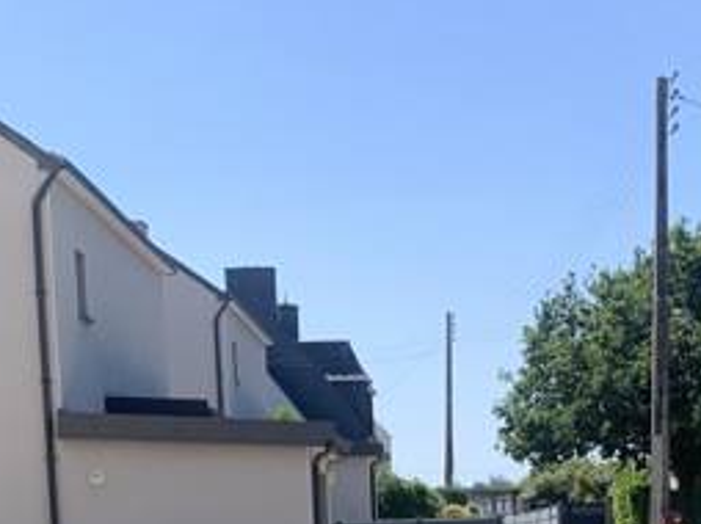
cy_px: 772
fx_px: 1659
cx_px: 483
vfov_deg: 16.5
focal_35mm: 82
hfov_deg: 23.7
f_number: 1.8
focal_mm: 4.25
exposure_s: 1/1368
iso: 25
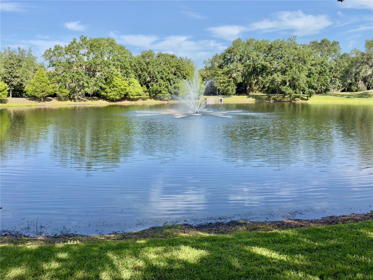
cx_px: 186
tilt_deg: -7.9
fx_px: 377
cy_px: 140
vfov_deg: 40.7
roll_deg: +0.1
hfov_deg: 52.6
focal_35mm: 35
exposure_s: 1/2347
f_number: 1.78
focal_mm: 6.76
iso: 64
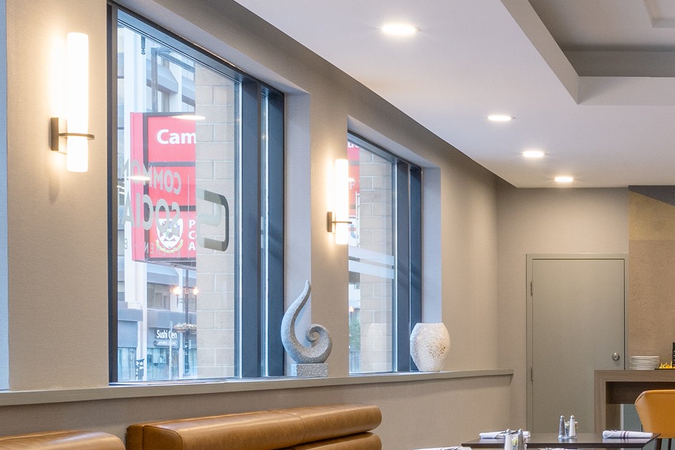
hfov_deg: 24.1
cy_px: 363
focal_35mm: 73
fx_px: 1370
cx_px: 892
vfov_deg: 18.5
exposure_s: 1/1.25
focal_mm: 17.5
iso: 160
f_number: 11
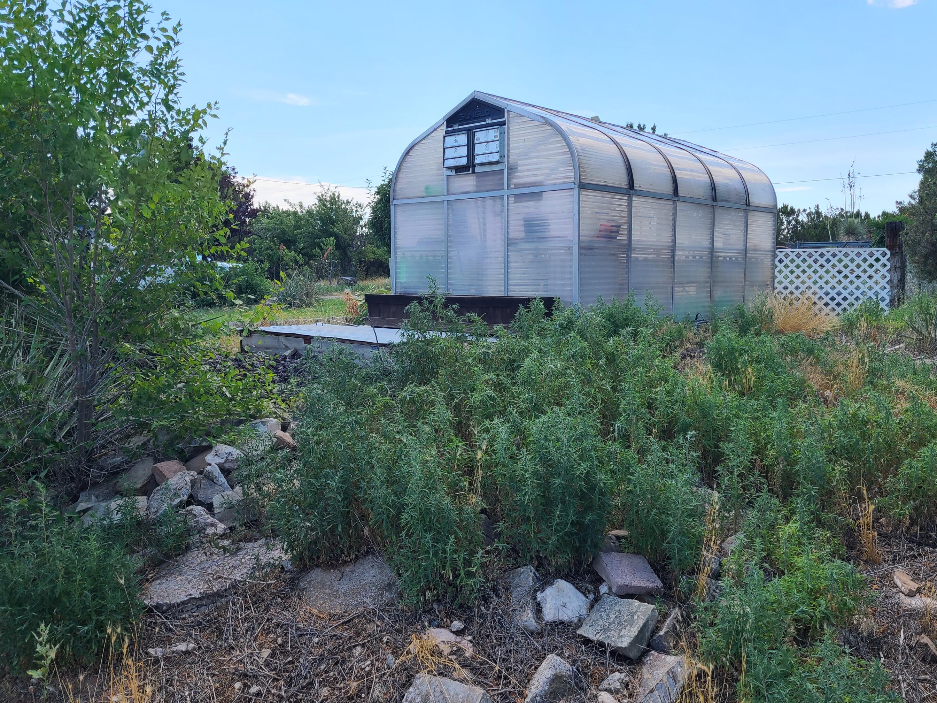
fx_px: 785
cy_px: 322
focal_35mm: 29
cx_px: 499
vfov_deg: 48.2
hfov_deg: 61.6
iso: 40
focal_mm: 5.4
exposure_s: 1/763
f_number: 1.8
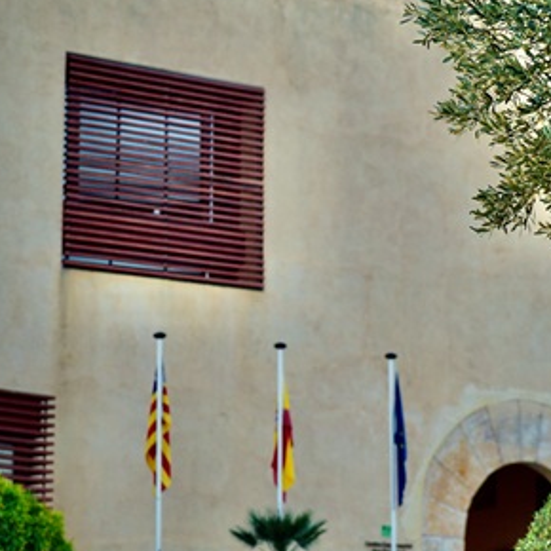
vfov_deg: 14.2
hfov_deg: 14.1
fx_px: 2215
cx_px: 448
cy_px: 215
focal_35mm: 123
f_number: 4
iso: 250
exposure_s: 1/80
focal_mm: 70
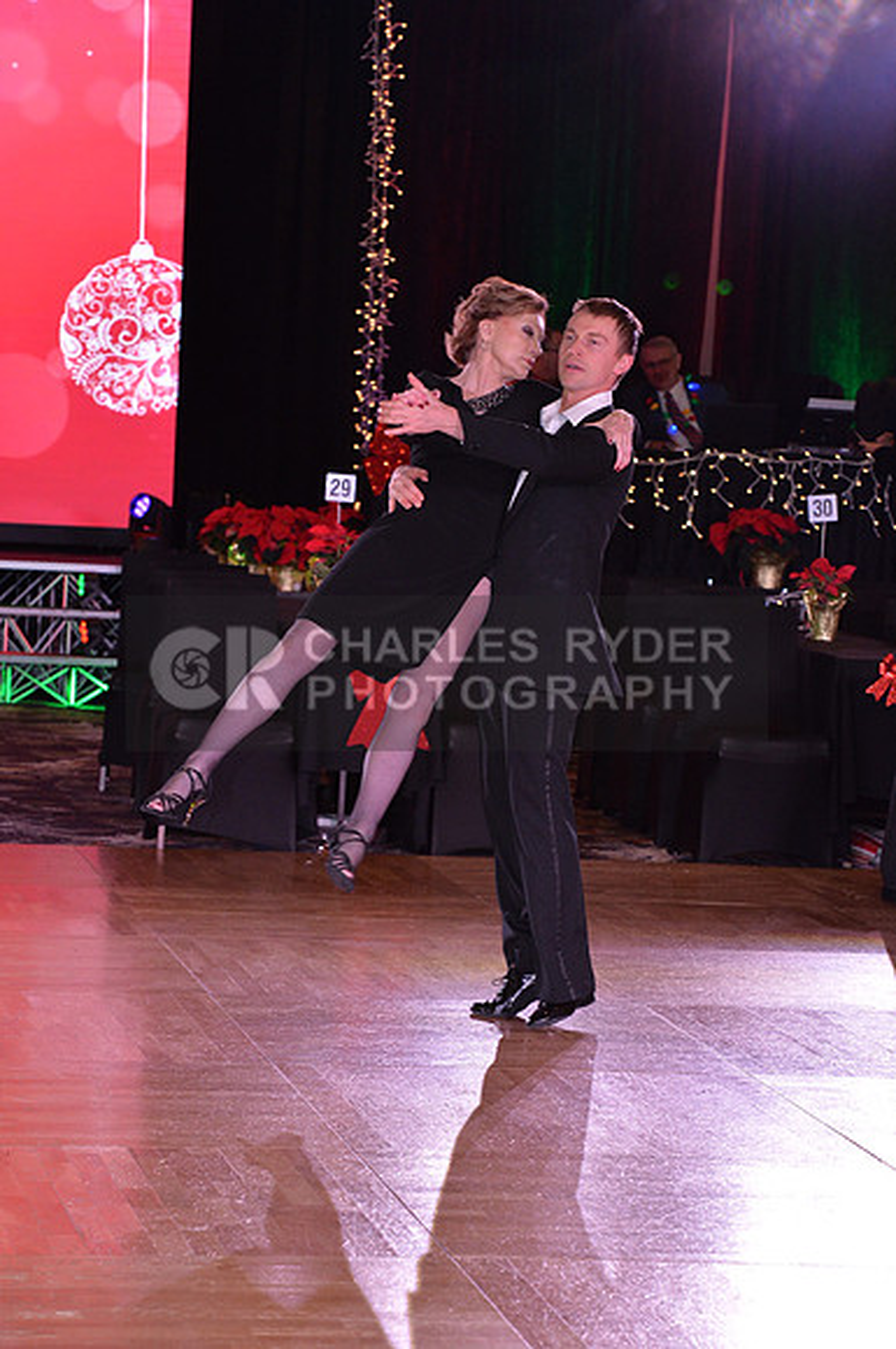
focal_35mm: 122
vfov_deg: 16.8
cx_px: 448
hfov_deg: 11.2
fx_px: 4568
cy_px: 674
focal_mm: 122
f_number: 7.1
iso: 2000
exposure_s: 1/250
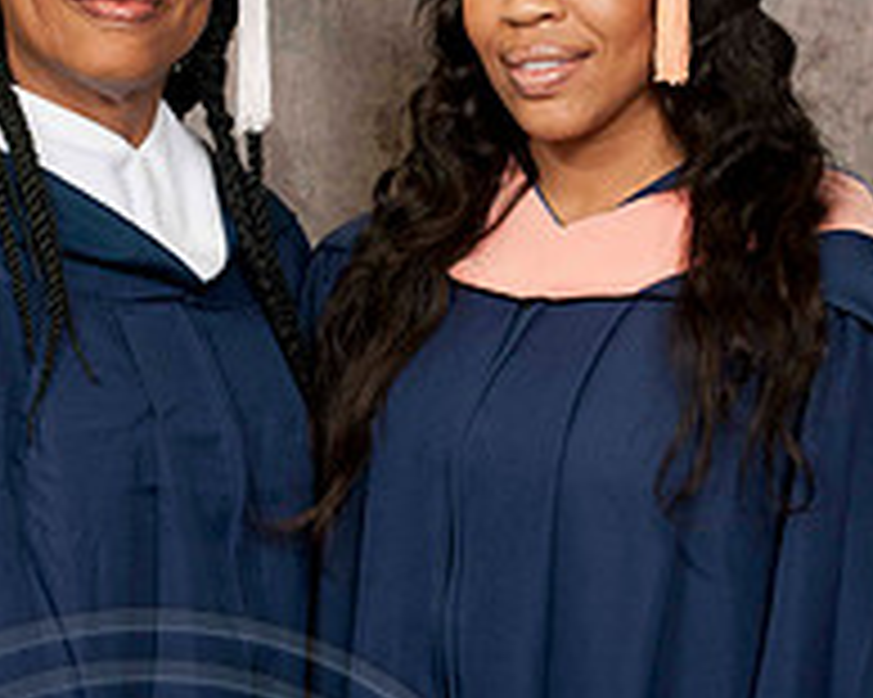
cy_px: 464
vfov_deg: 9.5
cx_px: 340
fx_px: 4209
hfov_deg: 11.8
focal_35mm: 163
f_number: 5.6
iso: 200
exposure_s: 1/60
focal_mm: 50
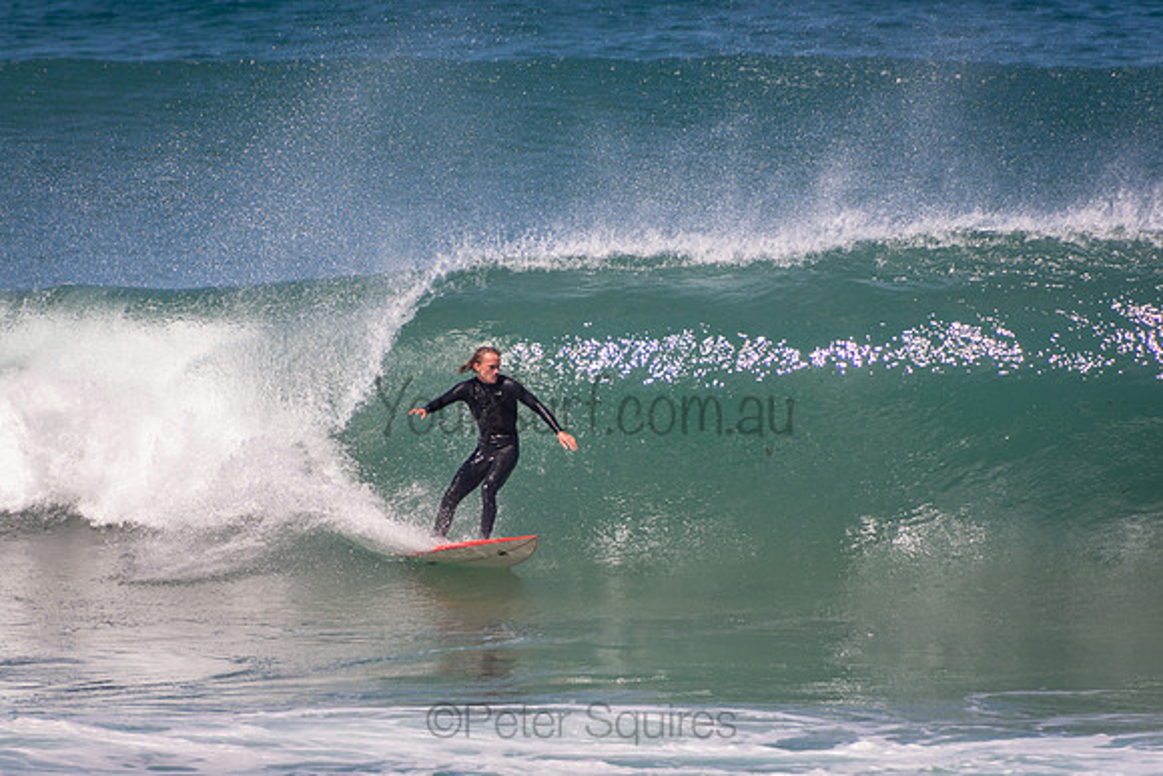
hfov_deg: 3.4
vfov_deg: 2.3
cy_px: 388
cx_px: 582
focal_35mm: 600
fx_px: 19387
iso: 220
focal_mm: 400
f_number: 5.6
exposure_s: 1/1250
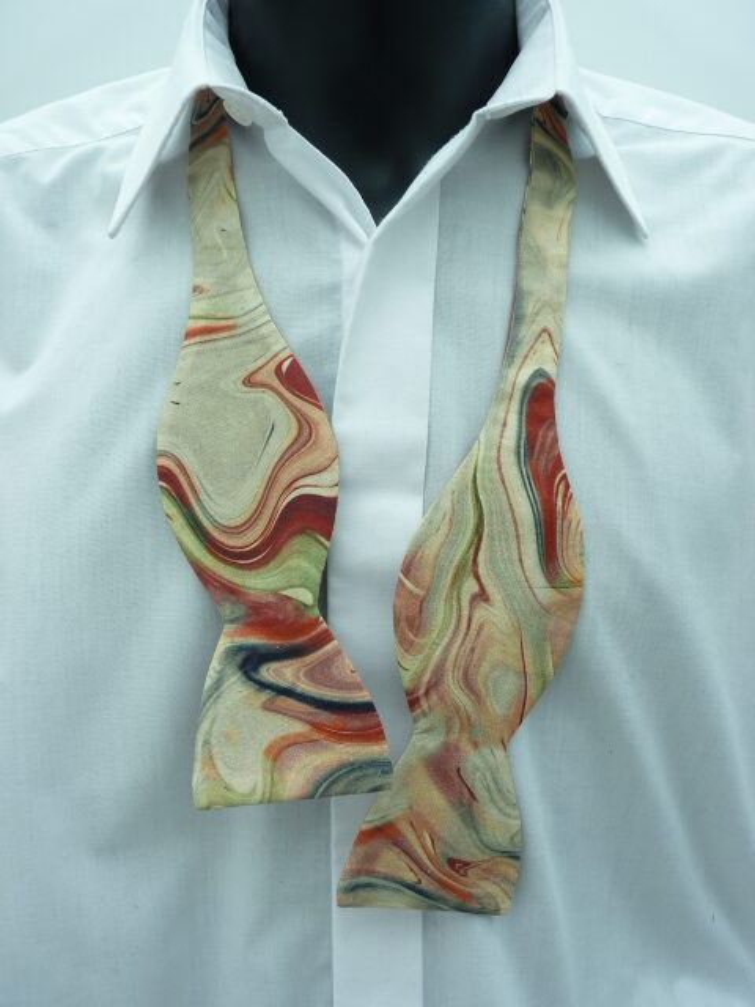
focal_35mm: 27
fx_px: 785
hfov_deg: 51.4
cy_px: 504
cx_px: 378
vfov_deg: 65.3
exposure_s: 1/125
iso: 80
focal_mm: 4.8
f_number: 3.2
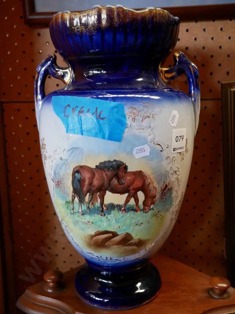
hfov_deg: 39.7
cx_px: 118
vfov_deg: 51.4
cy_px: 157
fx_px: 326
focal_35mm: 36
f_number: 3.9
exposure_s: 1/60
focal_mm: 18
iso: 1600
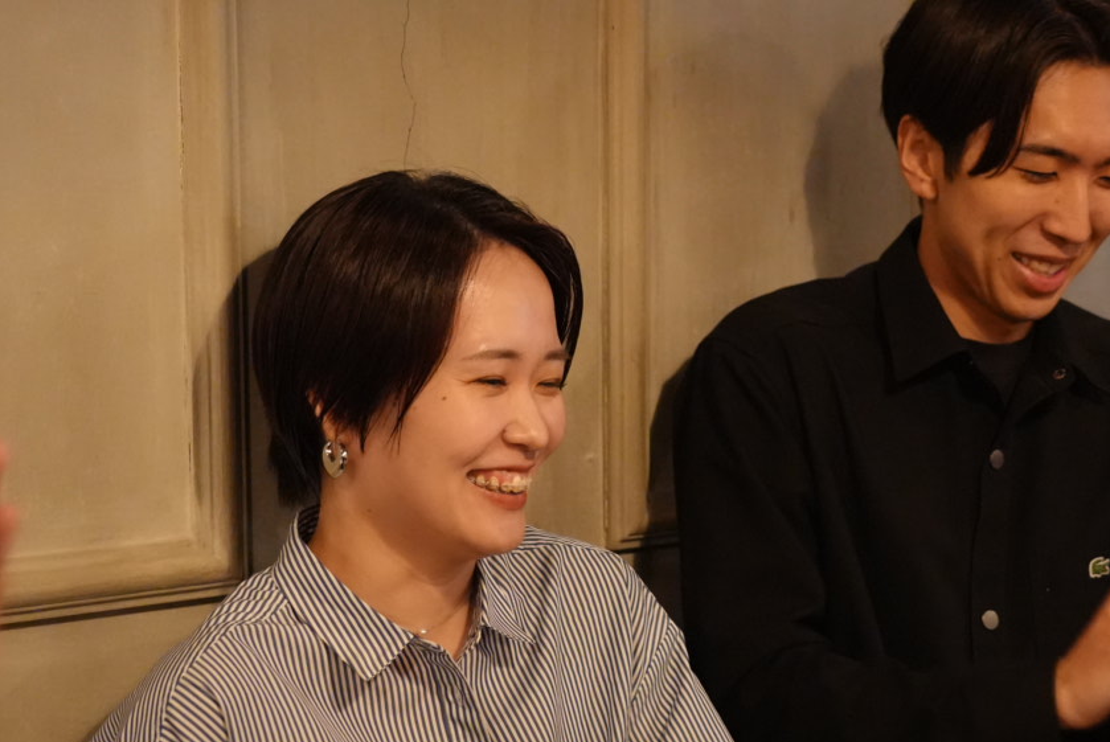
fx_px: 2376
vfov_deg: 17.7
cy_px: 312
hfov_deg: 26.1
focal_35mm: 77
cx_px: 750
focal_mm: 40
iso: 8000
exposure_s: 1/60
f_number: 4
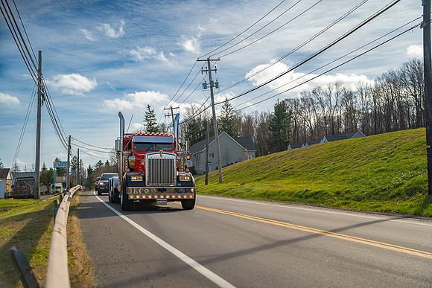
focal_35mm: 43
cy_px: 144
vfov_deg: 31.2
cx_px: 216
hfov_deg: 45.4
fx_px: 516
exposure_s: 1/320
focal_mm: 43
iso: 125
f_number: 2.2
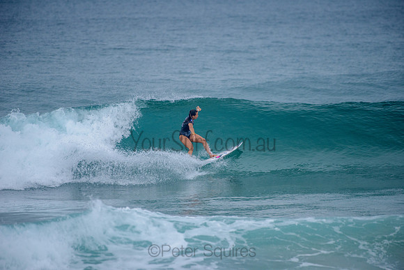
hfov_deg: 4.1
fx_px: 5613
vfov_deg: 2.8
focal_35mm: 500
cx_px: 202
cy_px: 135
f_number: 5.6
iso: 500
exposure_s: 1/2000
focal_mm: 500
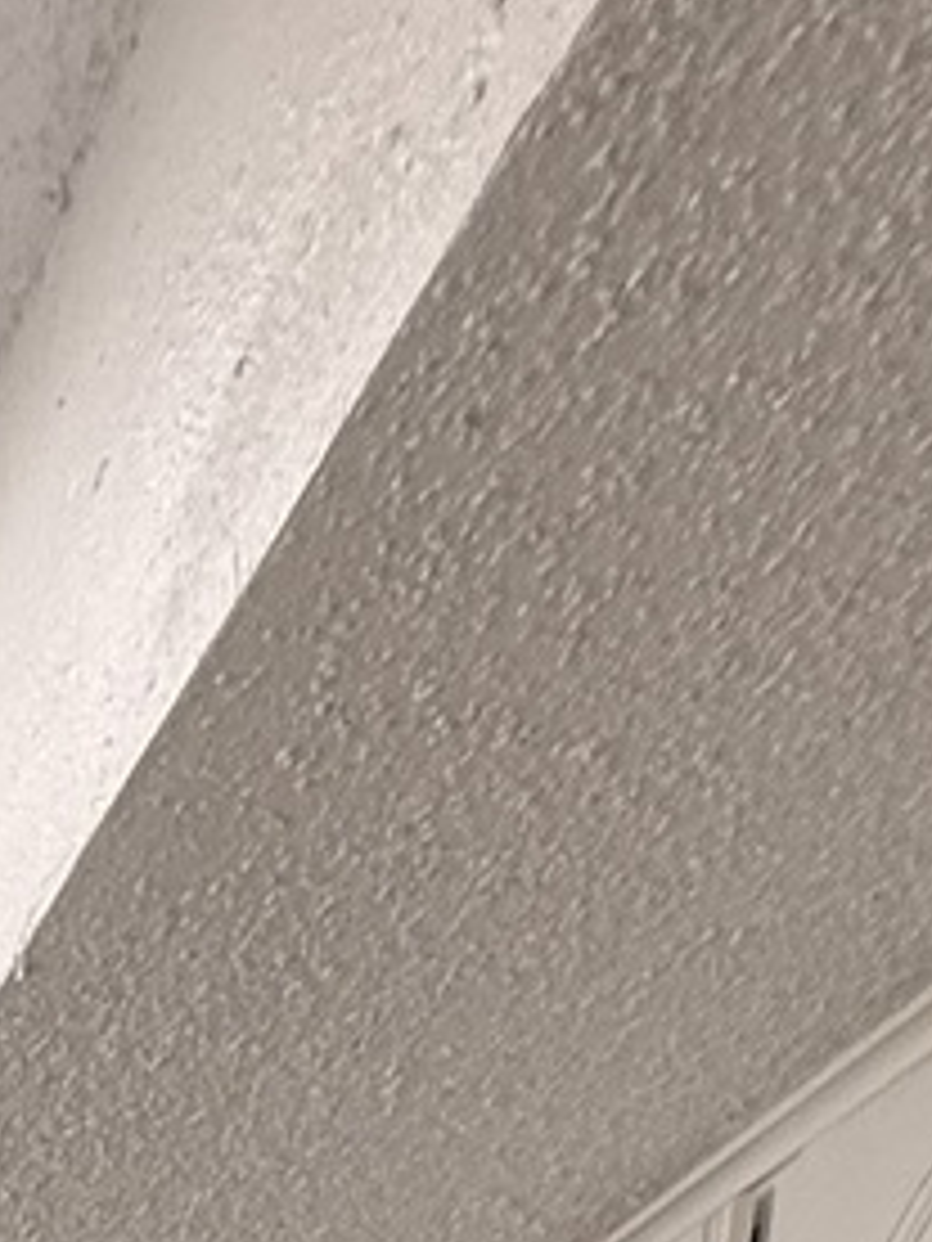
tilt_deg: -13.4
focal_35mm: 73
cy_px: 2966
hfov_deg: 15.3
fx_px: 2621
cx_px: -1040
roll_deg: +0.1
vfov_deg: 15.2
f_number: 2.2
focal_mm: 2.22
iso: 250
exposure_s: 1/99
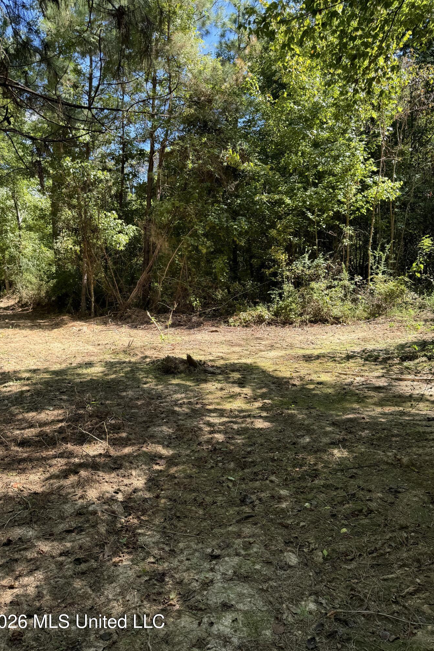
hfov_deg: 51.3
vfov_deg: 71.5
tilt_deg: -4.0
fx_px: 452
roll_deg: +2.6
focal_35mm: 25
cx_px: 216
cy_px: 325
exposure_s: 1/467
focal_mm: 6.76
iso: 80
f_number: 1.78
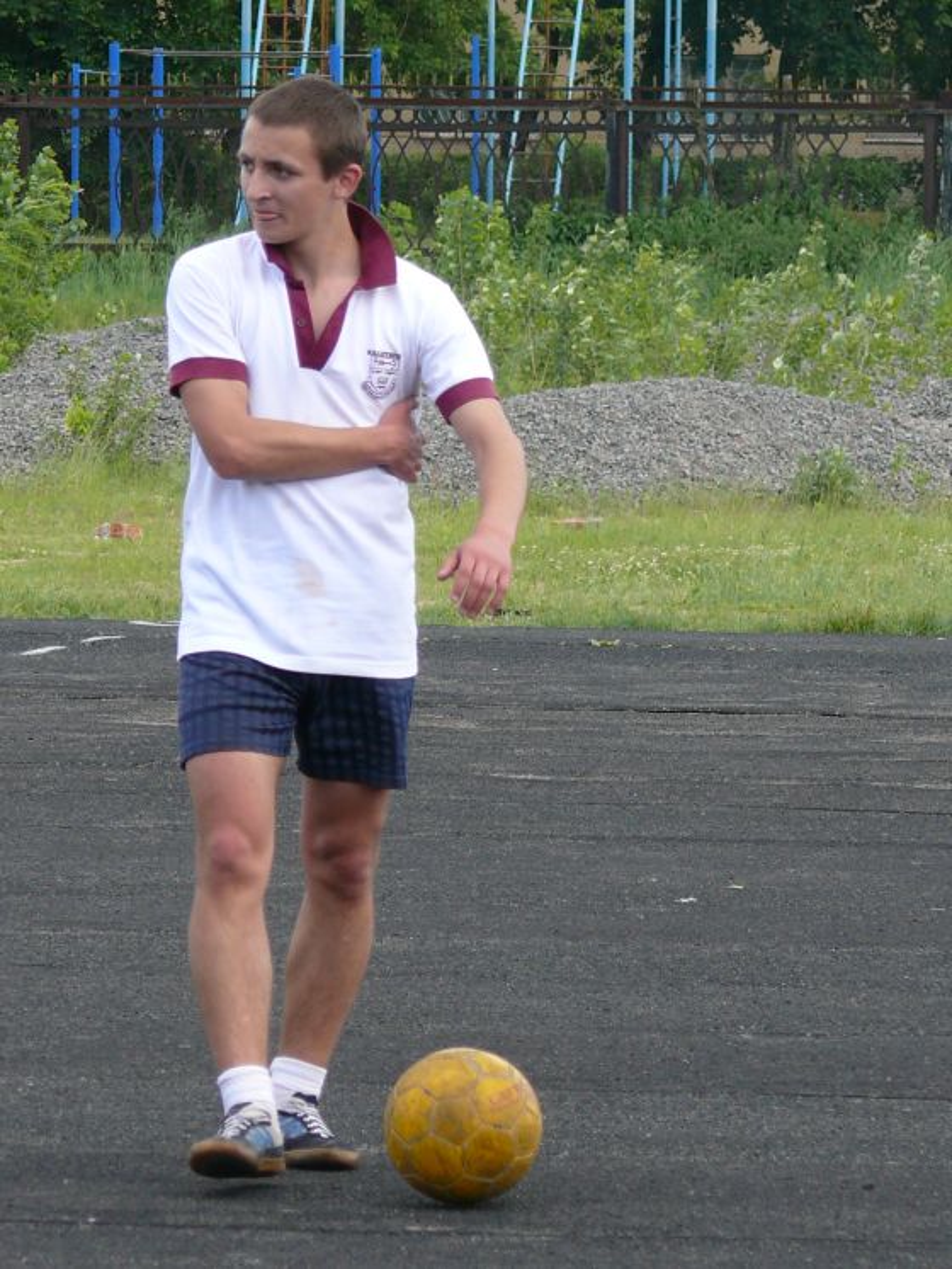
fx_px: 11544
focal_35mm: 315
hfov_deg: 4.7
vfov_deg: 6.3
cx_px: 476
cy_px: 634
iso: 100
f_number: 4
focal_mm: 37.3
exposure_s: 1/250
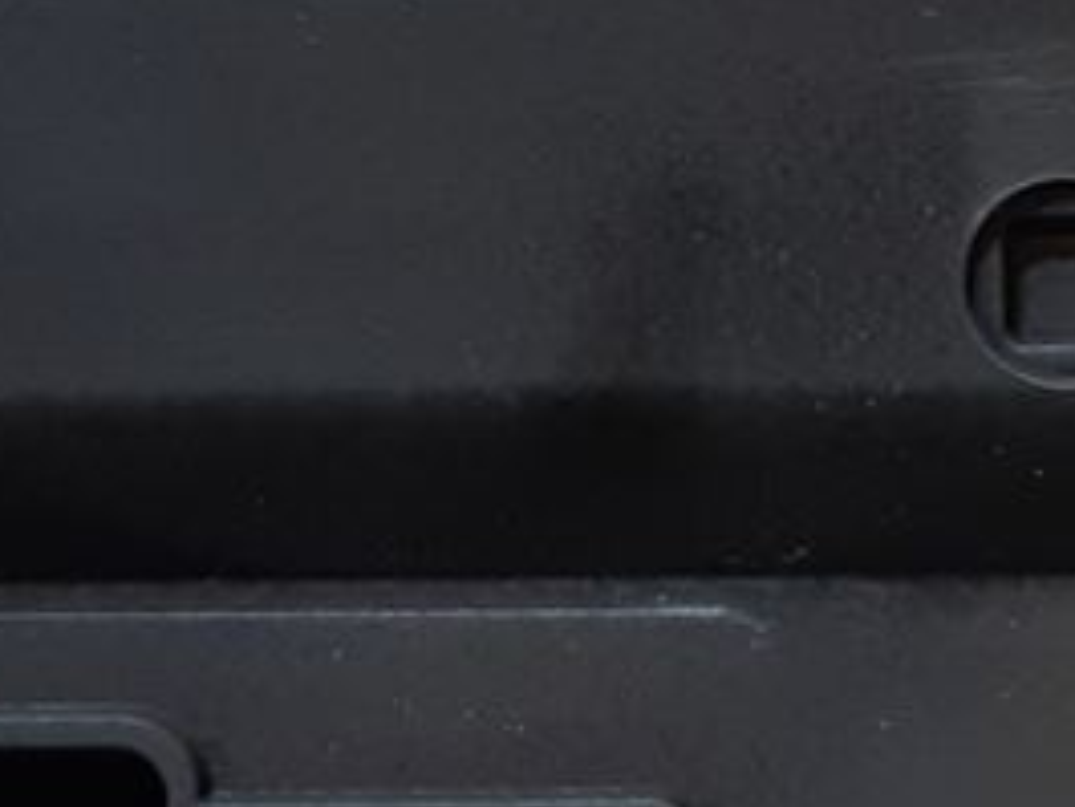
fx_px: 6245
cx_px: 1302
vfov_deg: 7.4
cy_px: 16
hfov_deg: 9.7
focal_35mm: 201
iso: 64
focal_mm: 3.93
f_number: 1.7
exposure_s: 1/50
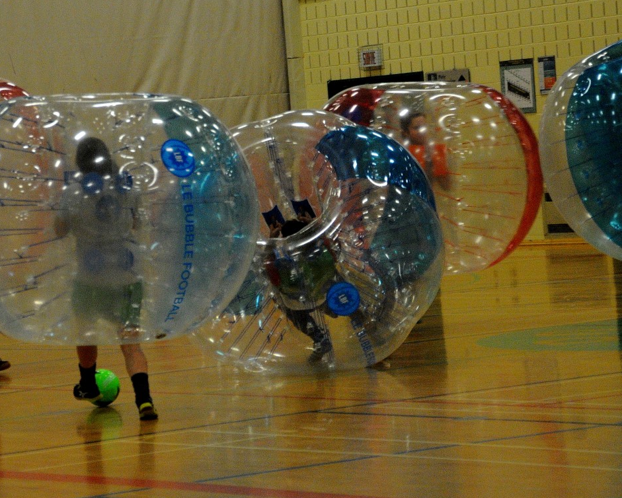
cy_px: 194
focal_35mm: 170
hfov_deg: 11.3
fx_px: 3130
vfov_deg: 9.1
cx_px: 142
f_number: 6.3
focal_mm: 70
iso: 2000
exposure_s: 1/160
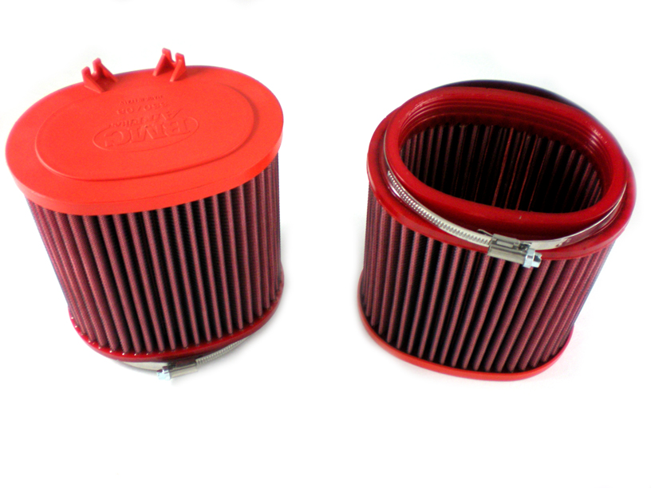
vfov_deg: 37.7
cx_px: 326
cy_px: 244
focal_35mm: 38
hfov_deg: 49.0
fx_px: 715
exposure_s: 1/56
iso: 200
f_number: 3.1
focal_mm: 6.3
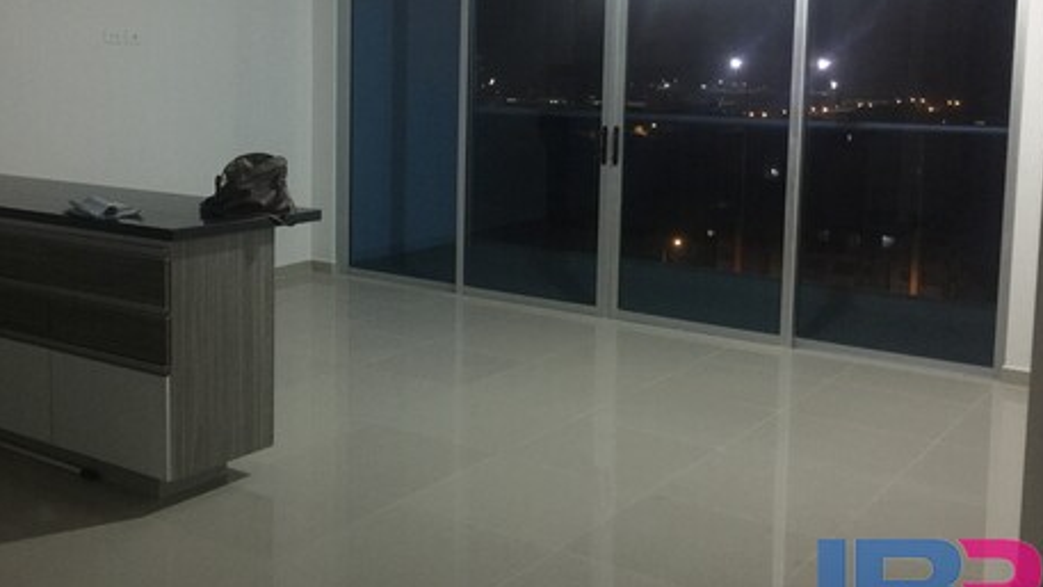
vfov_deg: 28.1
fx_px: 1161
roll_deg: -1.5
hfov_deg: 47.9
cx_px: 396
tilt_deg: -6.3
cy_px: 182
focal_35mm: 42
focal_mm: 4.15
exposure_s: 1/4
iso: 100
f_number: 2.2
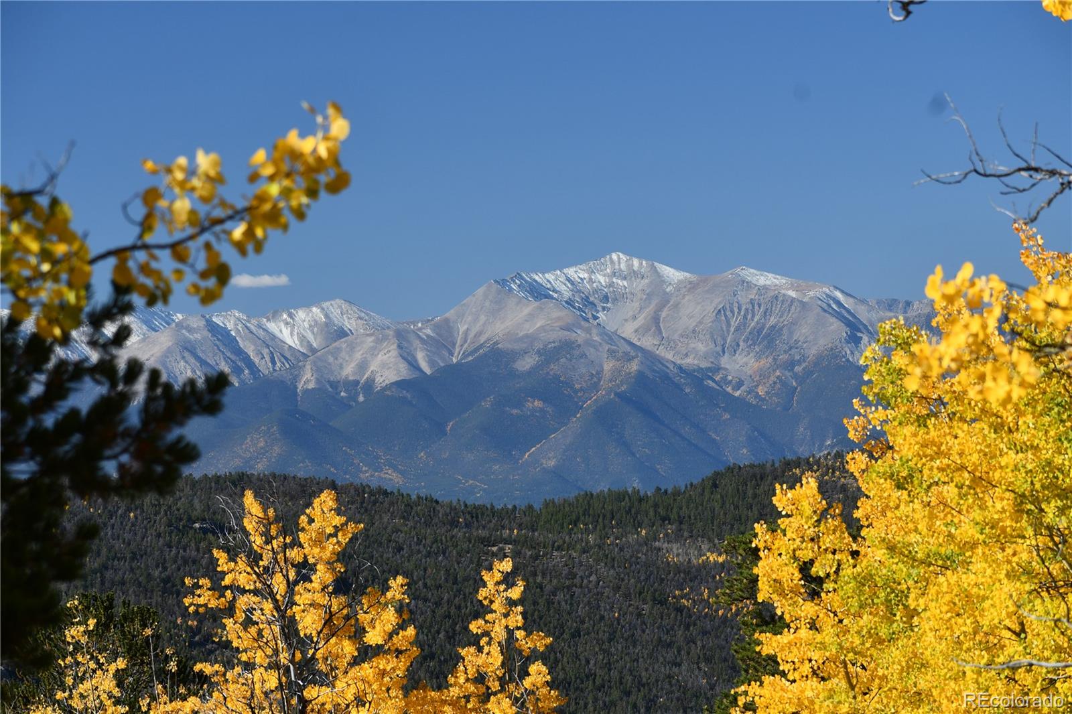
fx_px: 4912
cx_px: 536
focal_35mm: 165
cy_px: 357
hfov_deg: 12.5
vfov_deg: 8.3
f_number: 8
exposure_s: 1/250
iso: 200
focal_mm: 110
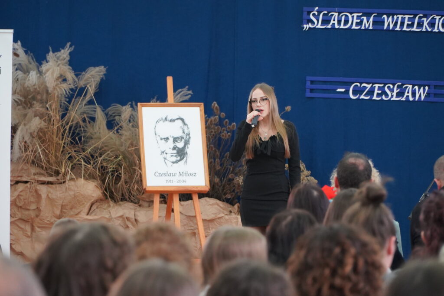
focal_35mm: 157
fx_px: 1936
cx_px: 222
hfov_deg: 13.1
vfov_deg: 8.7
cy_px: 148
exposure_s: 1/160
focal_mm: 105
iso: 3200
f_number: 4
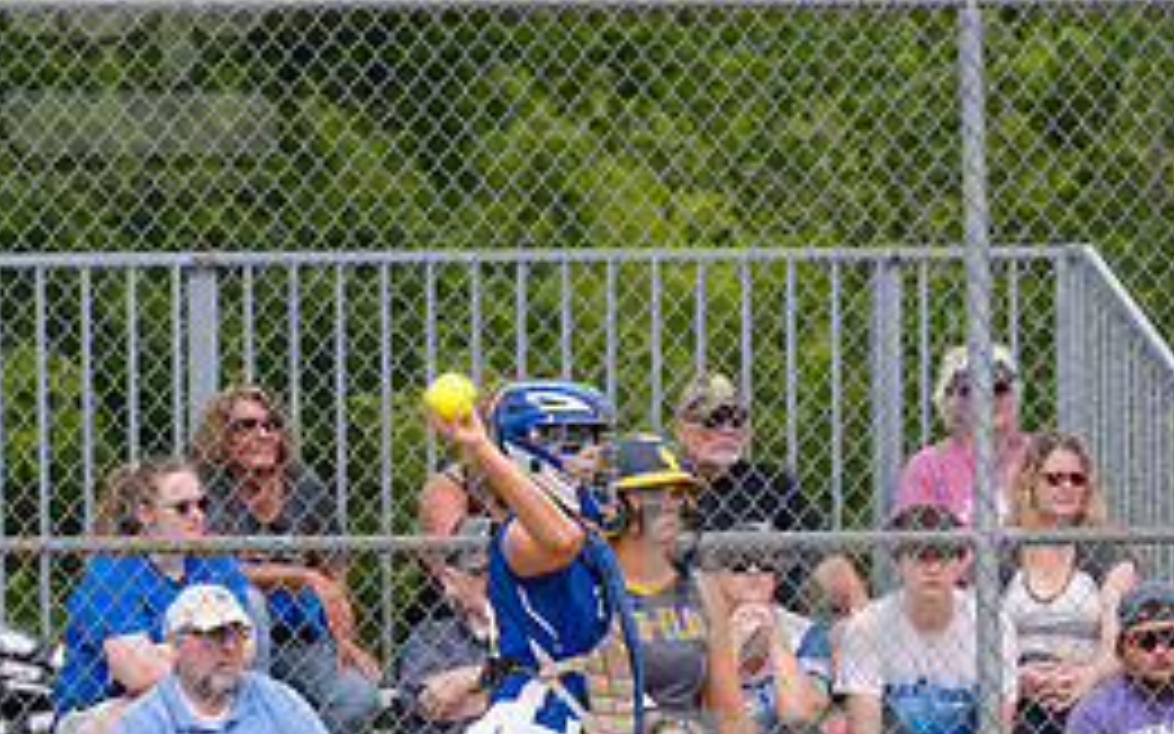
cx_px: 778
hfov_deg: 3.1
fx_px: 21688
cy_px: 653
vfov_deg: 1.9
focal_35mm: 678
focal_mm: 200
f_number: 5.6
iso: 320
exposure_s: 1/1600
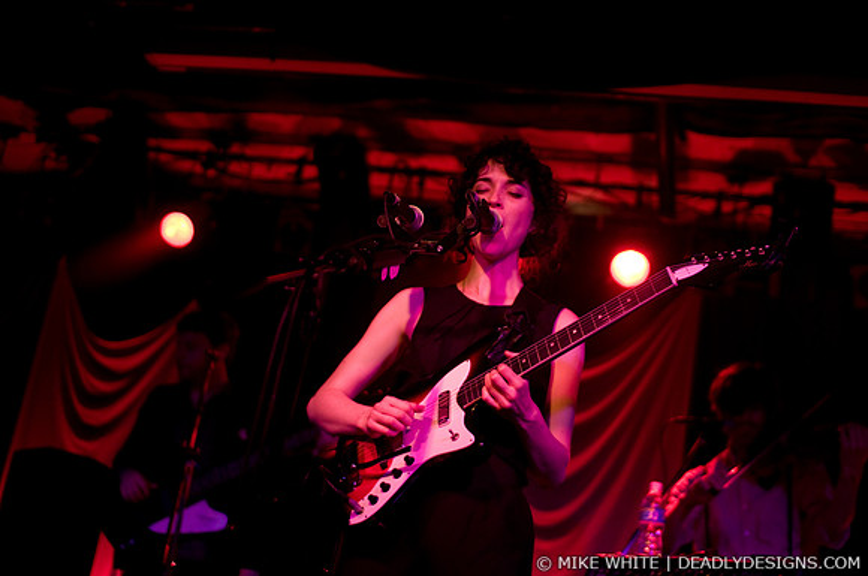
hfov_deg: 43.7
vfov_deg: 29.8
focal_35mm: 45
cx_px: 434
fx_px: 1083
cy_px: 288
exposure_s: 1/250
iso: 800
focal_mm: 30
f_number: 1.4
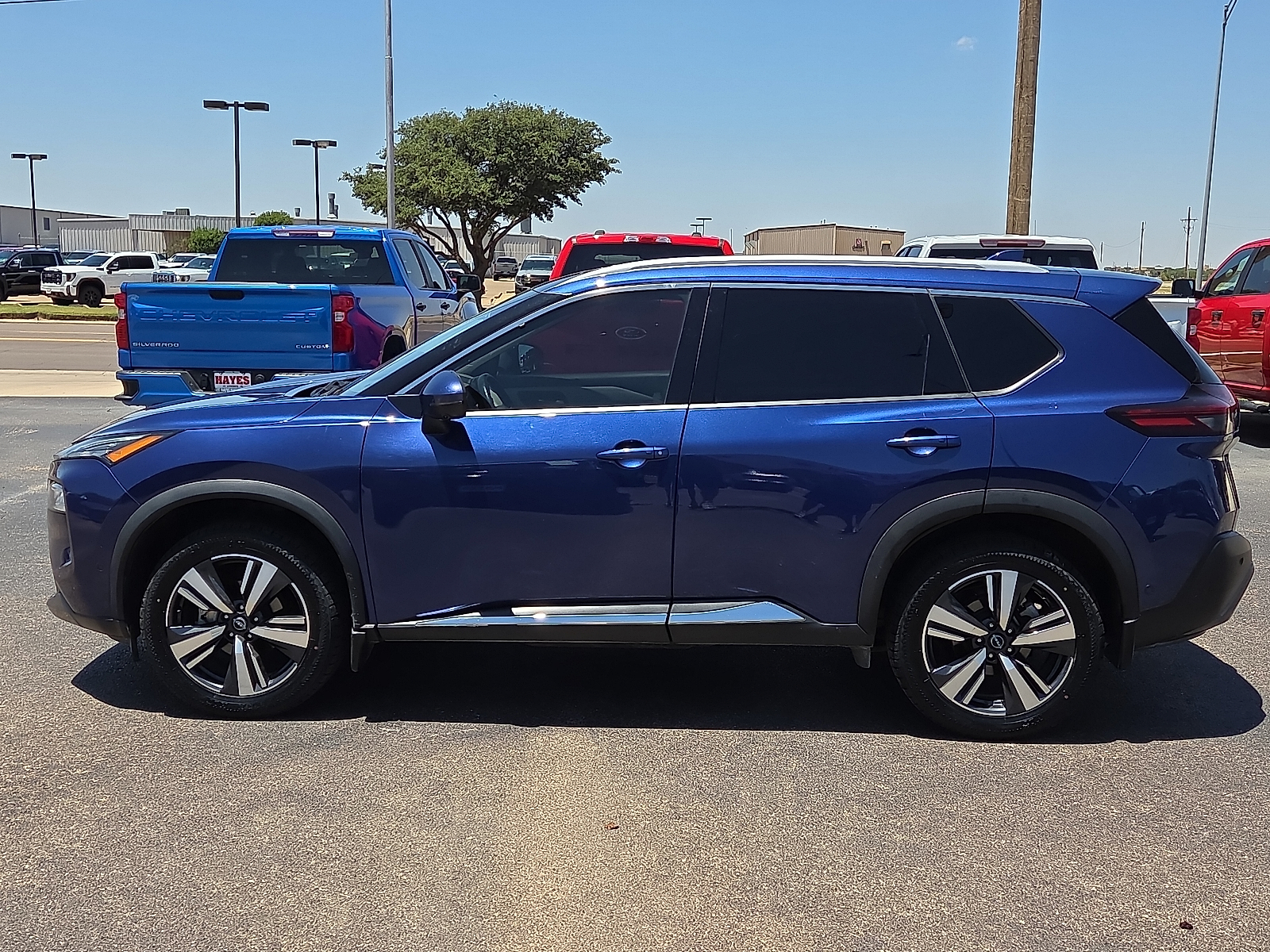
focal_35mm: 37
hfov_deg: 50.1
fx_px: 1357
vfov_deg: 38.7
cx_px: 635
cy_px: 476
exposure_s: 1/1429
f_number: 1.8
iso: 25
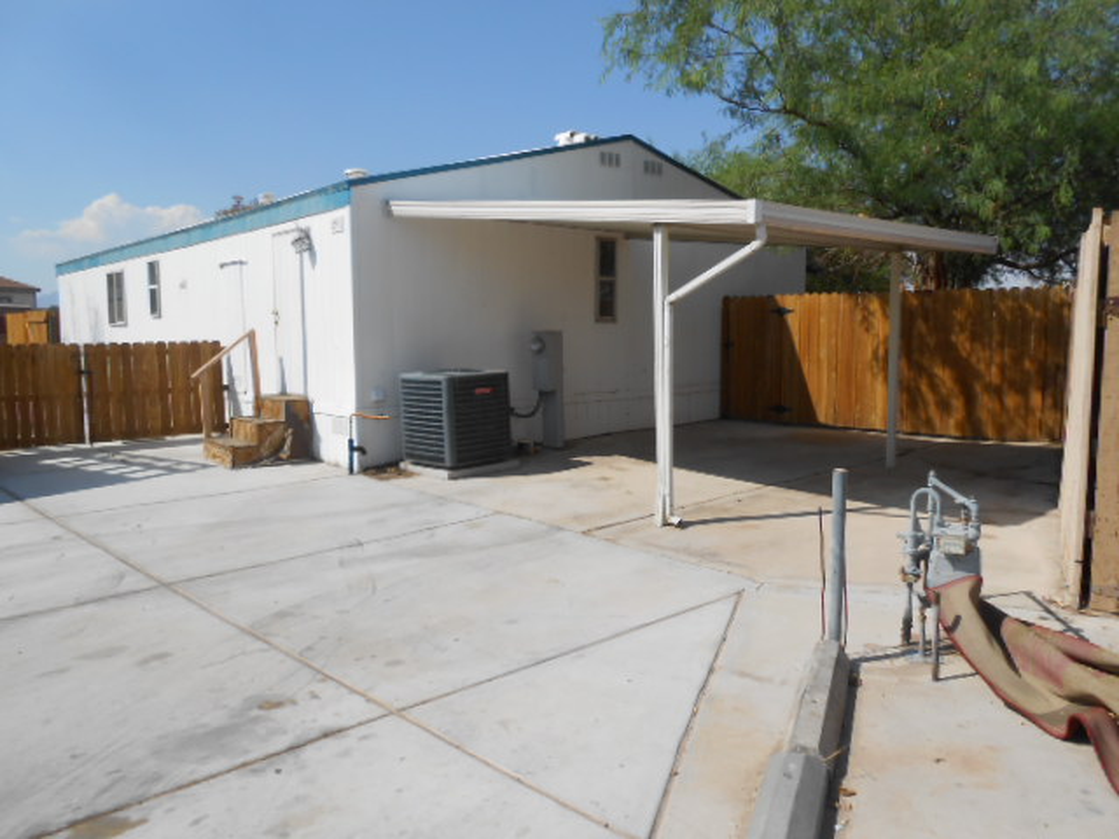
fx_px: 840
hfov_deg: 67.3
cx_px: 560
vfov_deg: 53.1
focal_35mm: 26
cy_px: 420
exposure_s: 1/1250
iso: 80
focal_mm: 4.6
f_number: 3.5
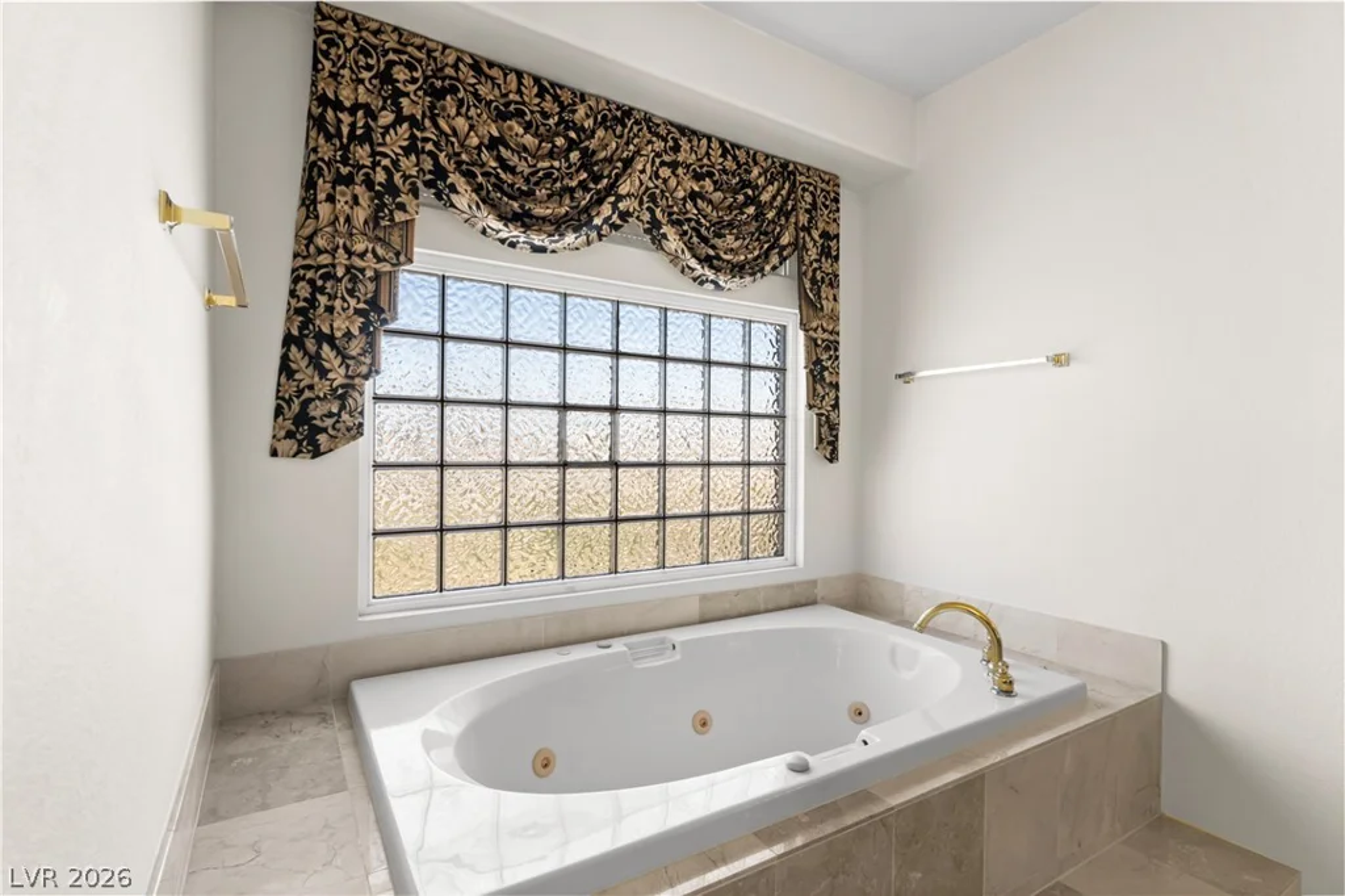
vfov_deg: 70.4
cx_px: 672
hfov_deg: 93.3
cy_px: 448
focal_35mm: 17
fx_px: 635
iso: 400
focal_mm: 17
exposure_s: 1/160
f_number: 8
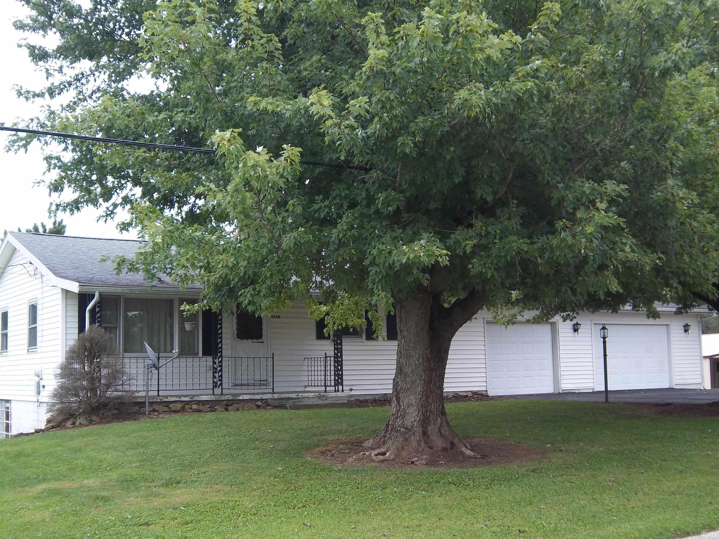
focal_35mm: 47
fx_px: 976
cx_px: 360
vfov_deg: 30.9
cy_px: 270
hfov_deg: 40.4
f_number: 4.58
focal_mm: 8.3
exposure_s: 1/125
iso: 64
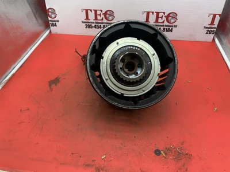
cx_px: 115
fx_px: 173
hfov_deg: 67.3
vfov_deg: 53.1
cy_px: 86
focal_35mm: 26
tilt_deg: -44.0
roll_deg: +1.2
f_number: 1.8
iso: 64
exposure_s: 1/121
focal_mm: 4.25
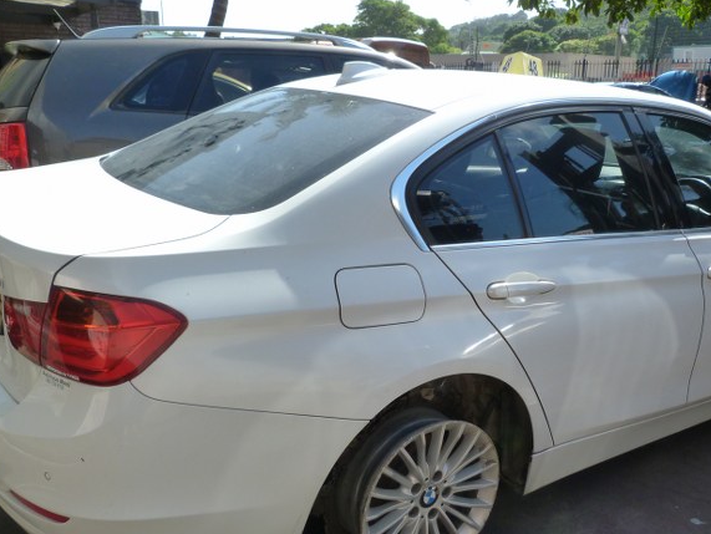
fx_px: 719
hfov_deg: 52.1
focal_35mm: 35
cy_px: 290
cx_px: 443
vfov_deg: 40.7
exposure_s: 1/200
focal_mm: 4.5
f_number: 4.5
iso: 125
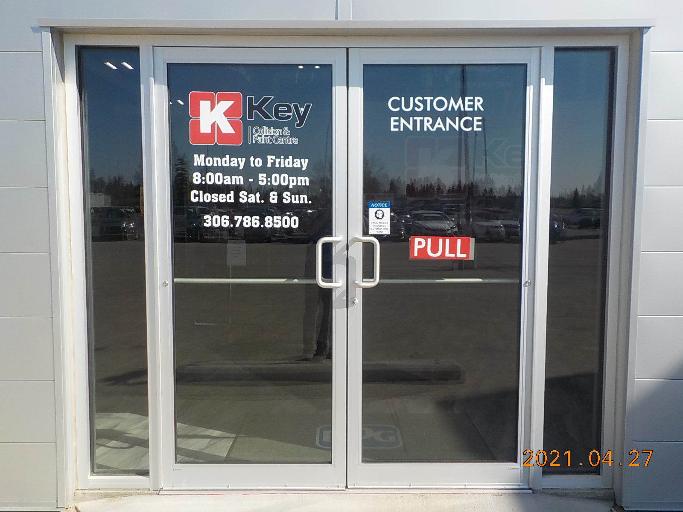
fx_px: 592
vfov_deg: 46.8
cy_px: 256
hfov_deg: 60.0
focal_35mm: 30
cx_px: 342
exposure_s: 1/1250
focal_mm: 4.1
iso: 125
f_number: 3.3
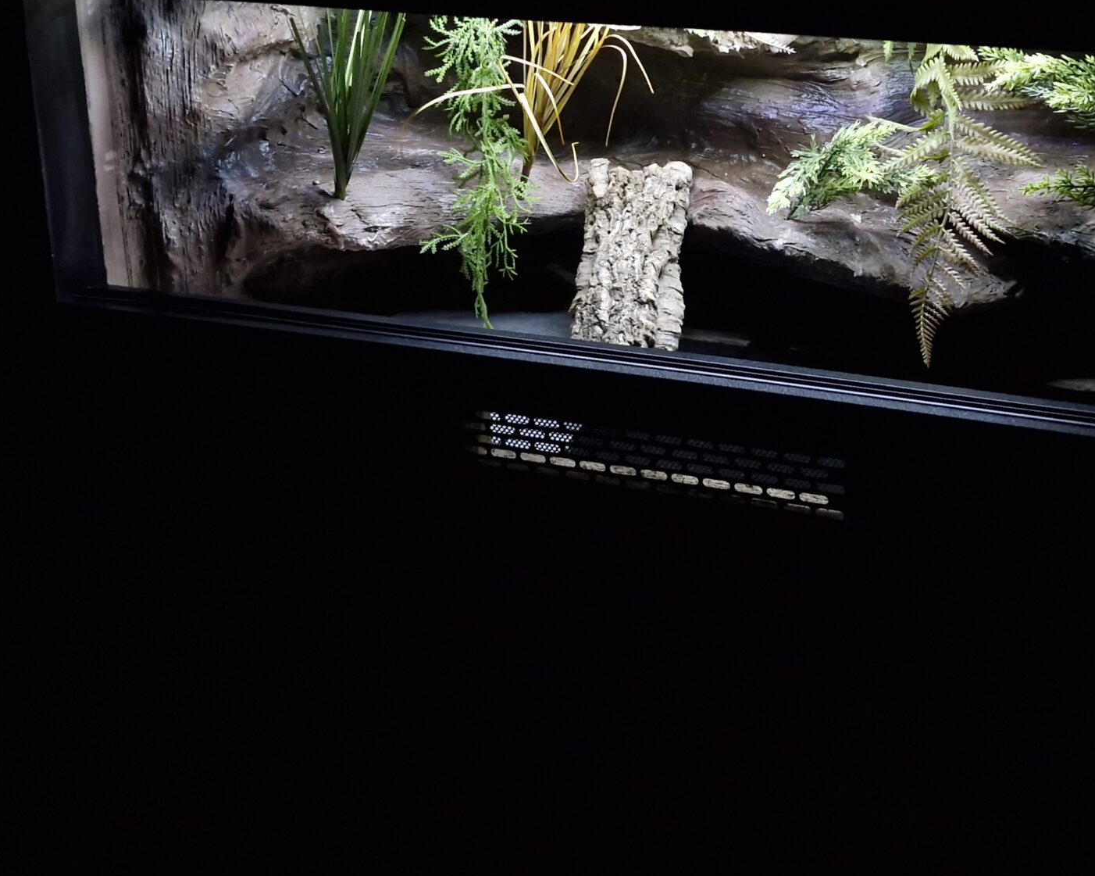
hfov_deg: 44.2
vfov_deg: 34.9
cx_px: 728
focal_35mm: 41
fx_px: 1328
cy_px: 129
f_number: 1.8
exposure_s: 1/100
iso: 64
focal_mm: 5.54
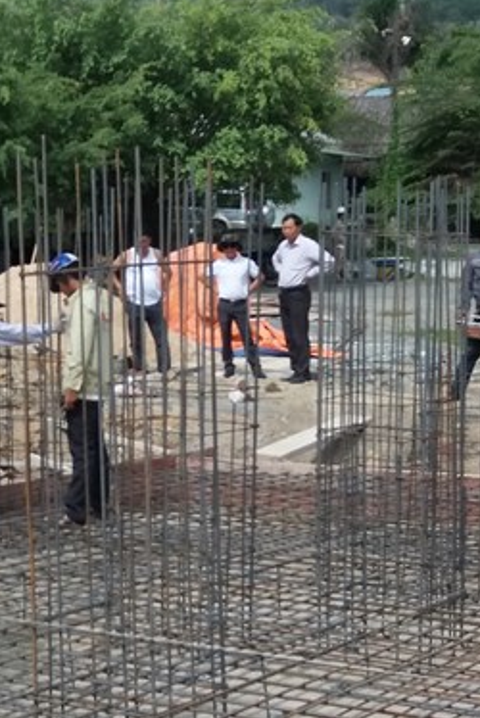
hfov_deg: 30.6
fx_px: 838
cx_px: 56
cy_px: 371
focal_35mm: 42
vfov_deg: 46.4
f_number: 1.9
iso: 64
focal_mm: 3.7
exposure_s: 1/1588
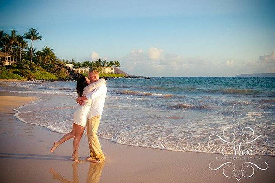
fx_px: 320
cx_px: 138
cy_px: 92
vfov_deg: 31.8
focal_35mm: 42
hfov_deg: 46.5
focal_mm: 28
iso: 200
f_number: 2.8
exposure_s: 1/1600
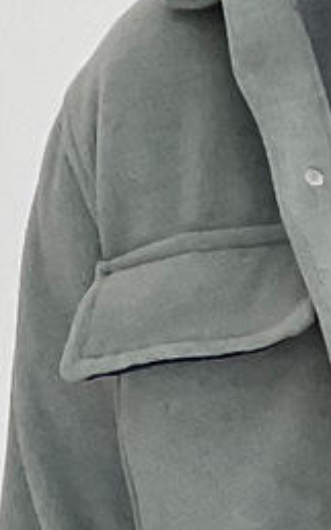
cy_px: 1253
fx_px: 2760
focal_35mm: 191
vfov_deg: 9.7
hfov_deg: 6.6
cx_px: 705
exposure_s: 1/120
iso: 64
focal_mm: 3
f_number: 1.8
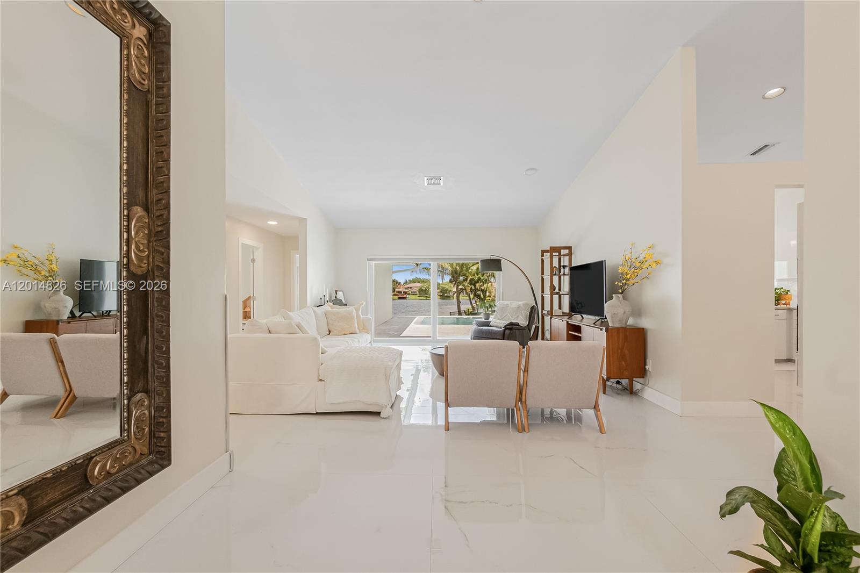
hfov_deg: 100.4
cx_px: 430
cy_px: 286
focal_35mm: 15
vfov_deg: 77.3
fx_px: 358
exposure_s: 1/100
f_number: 7.1
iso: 1250
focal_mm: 10
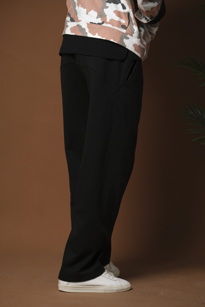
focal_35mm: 126
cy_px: 154
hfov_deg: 10.9
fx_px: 1076
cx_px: 102
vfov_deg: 16.3
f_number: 2.8
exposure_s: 1/200
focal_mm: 83.8
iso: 1250
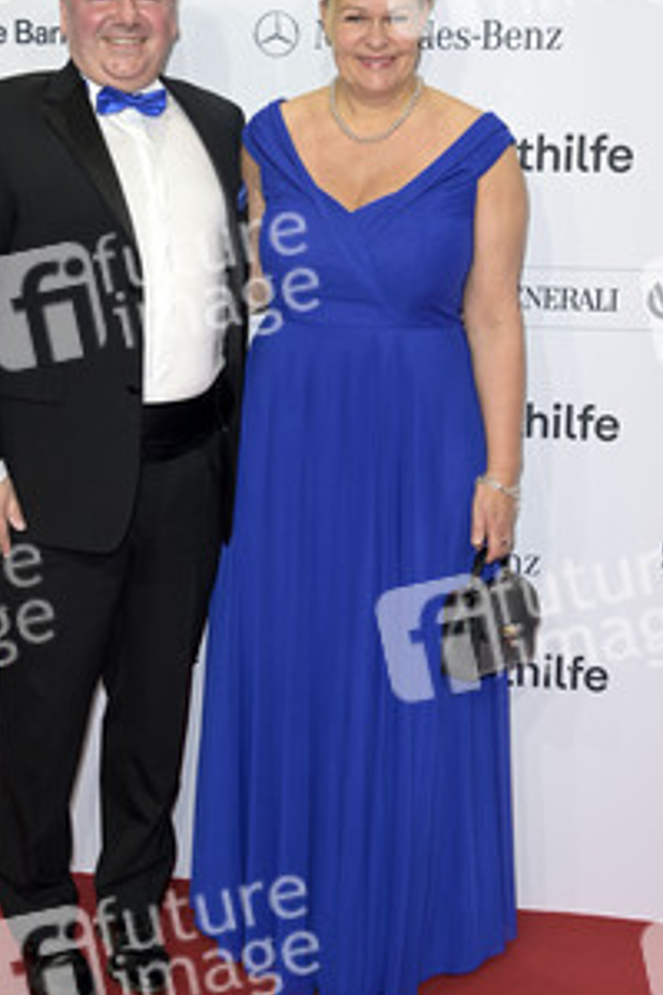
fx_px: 1768
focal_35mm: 64
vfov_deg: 31.4
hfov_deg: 21.2
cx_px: 245
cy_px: 458
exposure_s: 1/250
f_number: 6.3
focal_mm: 48
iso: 640
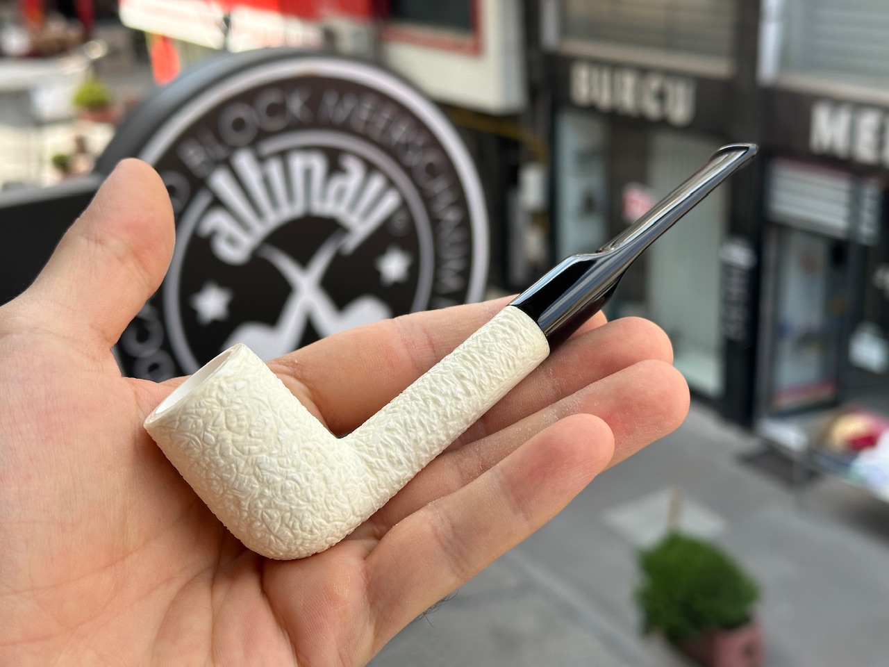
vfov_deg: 30.3
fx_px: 1233
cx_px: 444
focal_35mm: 48
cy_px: 334
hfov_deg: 39.7
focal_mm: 6.86
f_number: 1.78
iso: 64
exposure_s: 1/816
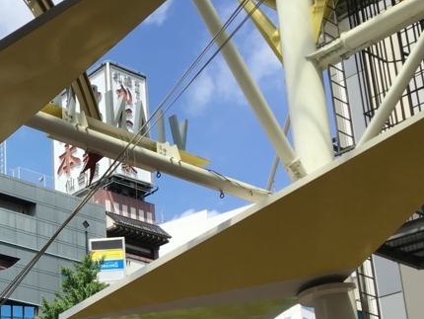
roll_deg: -1.7
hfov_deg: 26.1
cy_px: 307
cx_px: -39
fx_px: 846
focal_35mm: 69
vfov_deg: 20.7
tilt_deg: +18.2
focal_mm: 4.15
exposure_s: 1/1282
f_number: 2.2
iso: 25
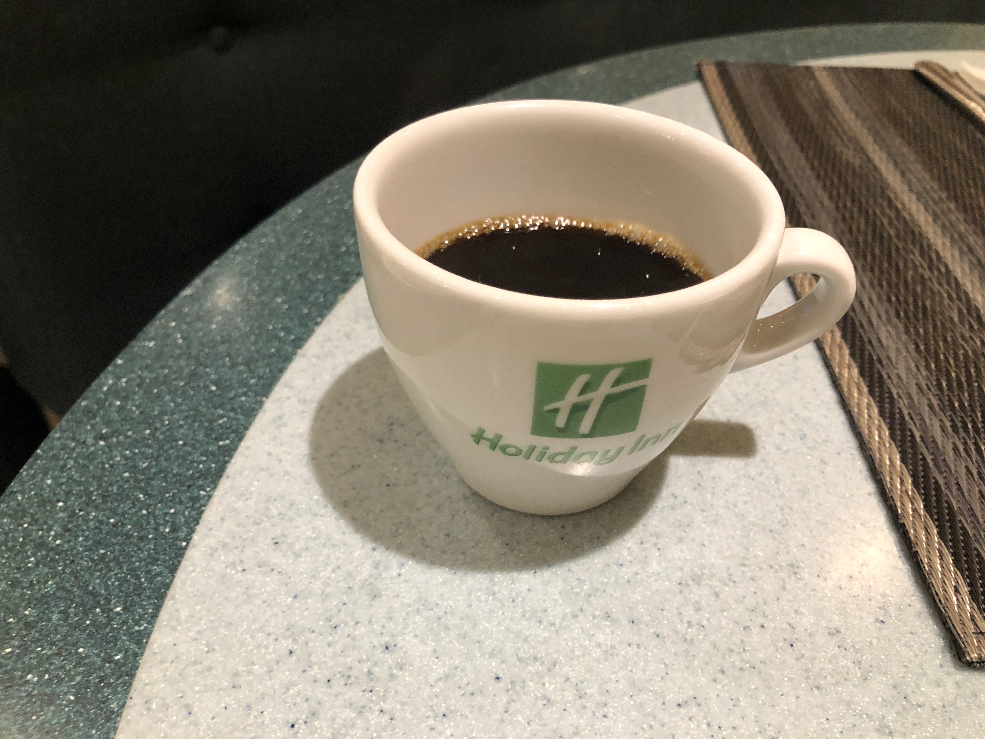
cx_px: 492
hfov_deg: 63.4
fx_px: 797
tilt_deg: -40.2
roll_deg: -5.4
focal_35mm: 28
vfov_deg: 49.7
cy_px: 370
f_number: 1.8
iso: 80
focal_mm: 3.99
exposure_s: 1/17
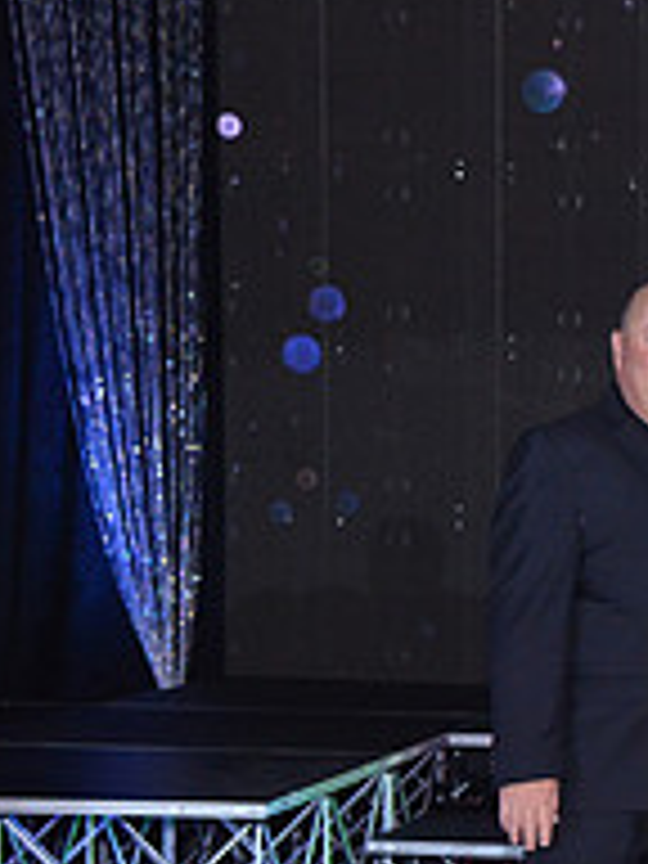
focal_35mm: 116
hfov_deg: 11.9
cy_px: 731
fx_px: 2895
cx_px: 1134
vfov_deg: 16.8
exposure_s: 1/250
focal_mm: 40
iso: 2000
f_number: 5
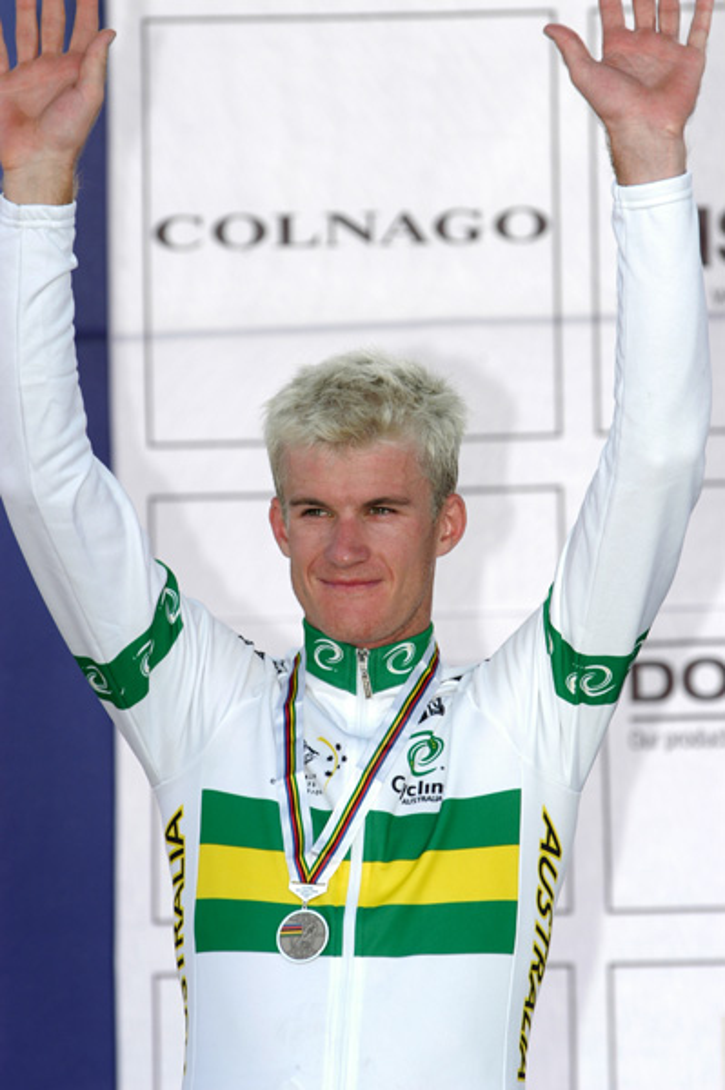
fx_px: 9078
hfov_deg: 4.6
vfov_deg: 6.9
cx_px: 362
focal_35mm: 300
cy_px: 545
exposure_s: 1/180
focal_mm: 200
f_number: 4.5
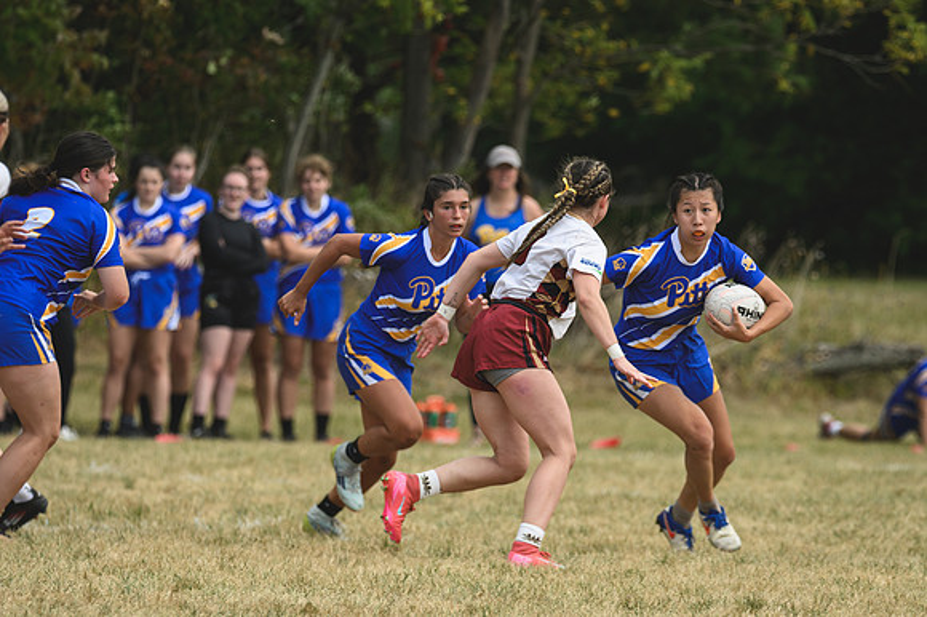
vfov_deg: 2.2
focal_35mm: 630
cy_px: 308
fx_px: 16213
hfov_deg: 3.3
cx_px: 464
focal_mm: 420
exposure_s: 1/1000
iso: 250
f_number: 6
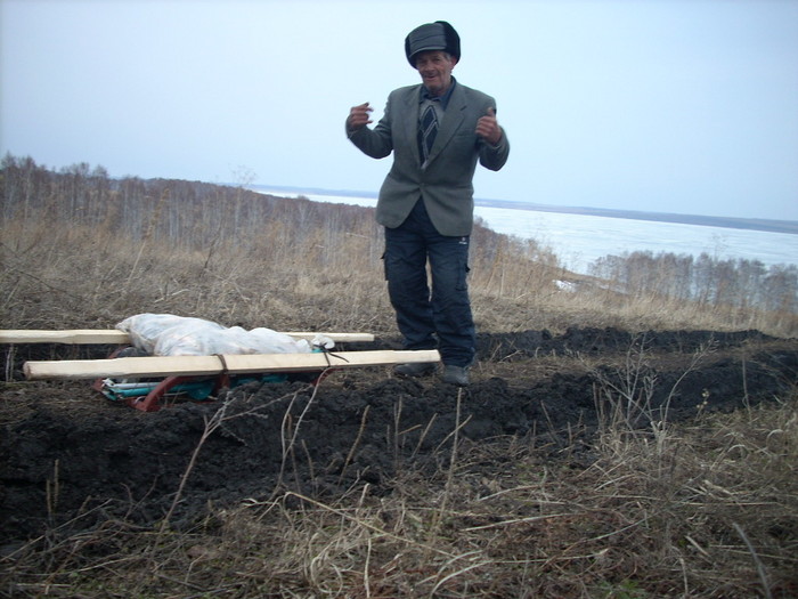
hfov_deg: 50.1
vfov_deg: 38.7
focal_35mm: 37
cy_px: 300
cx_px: 399
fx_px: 853
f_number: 2.8
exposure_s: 1/35.6
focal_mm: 6.2
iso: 64
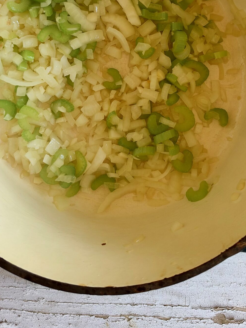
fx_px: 436
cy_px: 64
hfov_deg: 31.5
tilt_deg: -88.5
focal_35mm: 46
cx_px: 112
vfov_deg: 39.5
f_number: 1.8
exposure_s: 1/121
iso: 160
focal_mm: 6.93
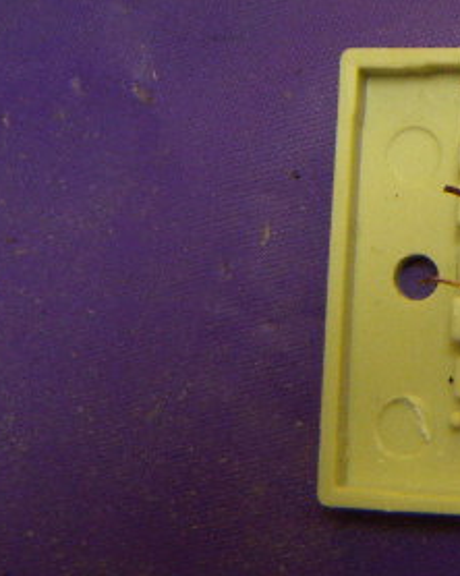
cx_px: 603
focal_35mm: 81
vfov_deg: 23.4
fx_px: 1380
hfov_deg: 17.7
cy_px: 180
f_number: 2.8
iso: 125
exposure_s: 1/50
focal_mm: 4.7
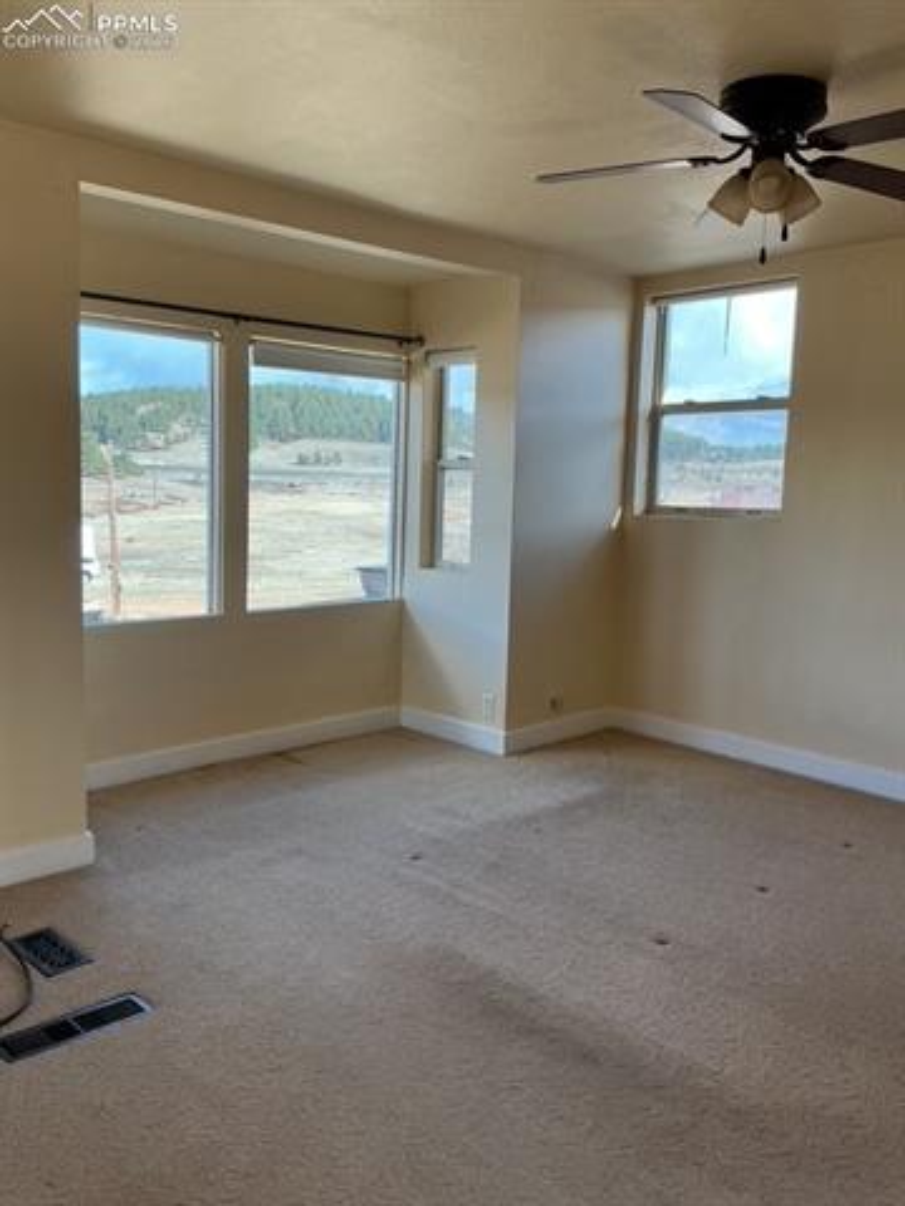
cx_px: 452
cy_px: 603
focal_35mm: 29
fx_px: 1011
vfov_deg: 61.7
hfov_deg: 48.2
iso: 25
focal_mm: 3
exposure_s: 1/158
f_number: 1.8
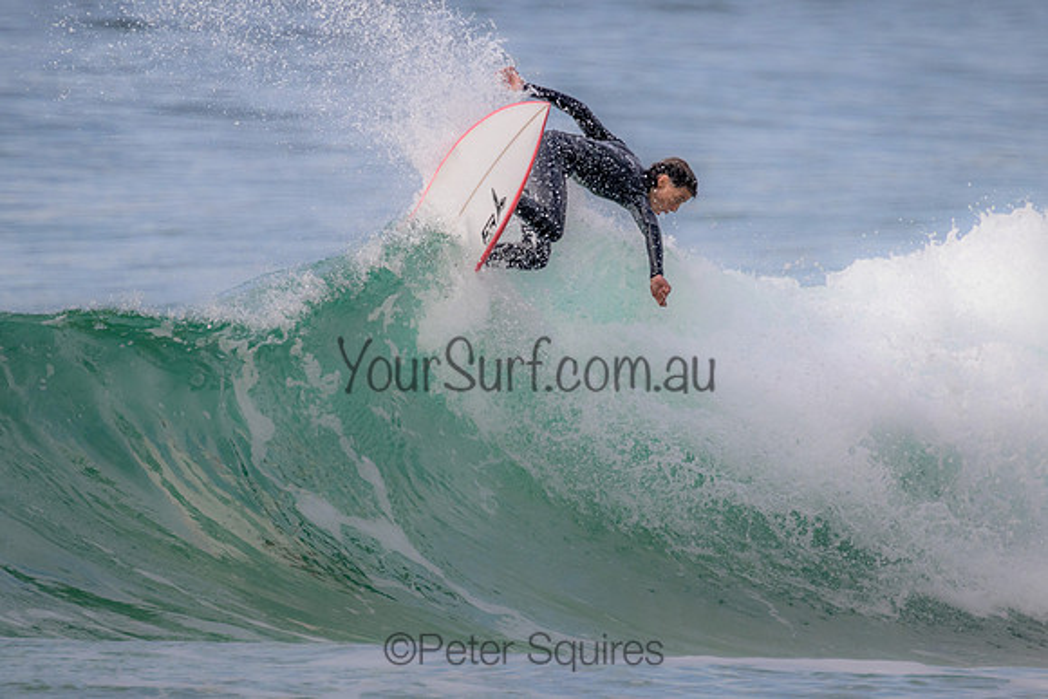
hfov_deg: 2.2
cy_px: 282
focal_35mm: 954
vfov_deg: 1.4
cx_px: 561
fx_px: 27763
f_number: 11
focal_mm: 800
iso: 1600
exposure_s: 1/2000
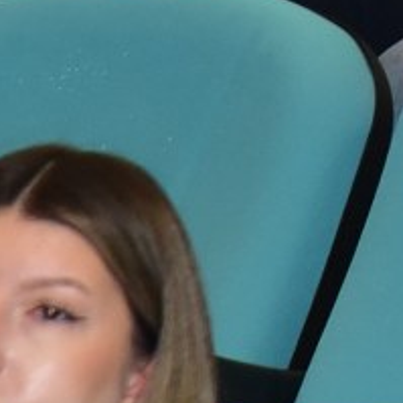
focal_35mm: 818
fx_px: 10774
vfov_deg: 2.1
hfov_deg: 2.1
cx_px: 1409
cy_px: -596
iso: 3200
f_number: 7.1
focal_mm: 120
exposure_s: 1/200
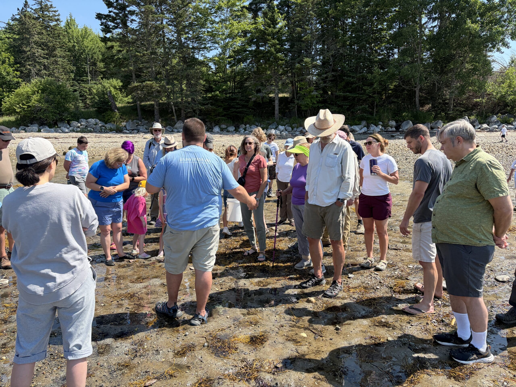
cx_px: 258
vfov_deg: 53.1
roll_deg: +0.3
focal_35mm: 26
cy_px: 194
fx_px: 388
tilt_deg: -7.6
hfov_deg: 67.3
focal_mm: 5.96
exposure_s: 1/1517
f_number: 1.6
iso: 50
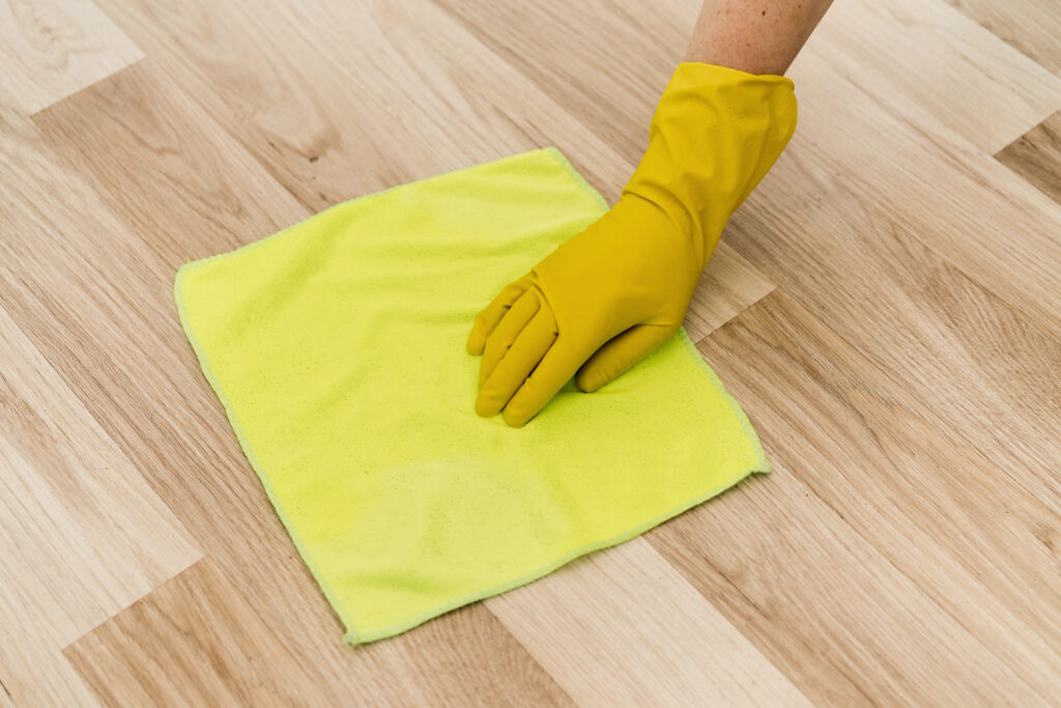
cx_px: 530
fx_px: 1621
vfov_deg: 24.6
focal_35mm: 55
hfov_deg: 36.2
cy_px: 354
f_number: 3.2
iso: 320
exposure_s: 1/160
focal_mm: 55
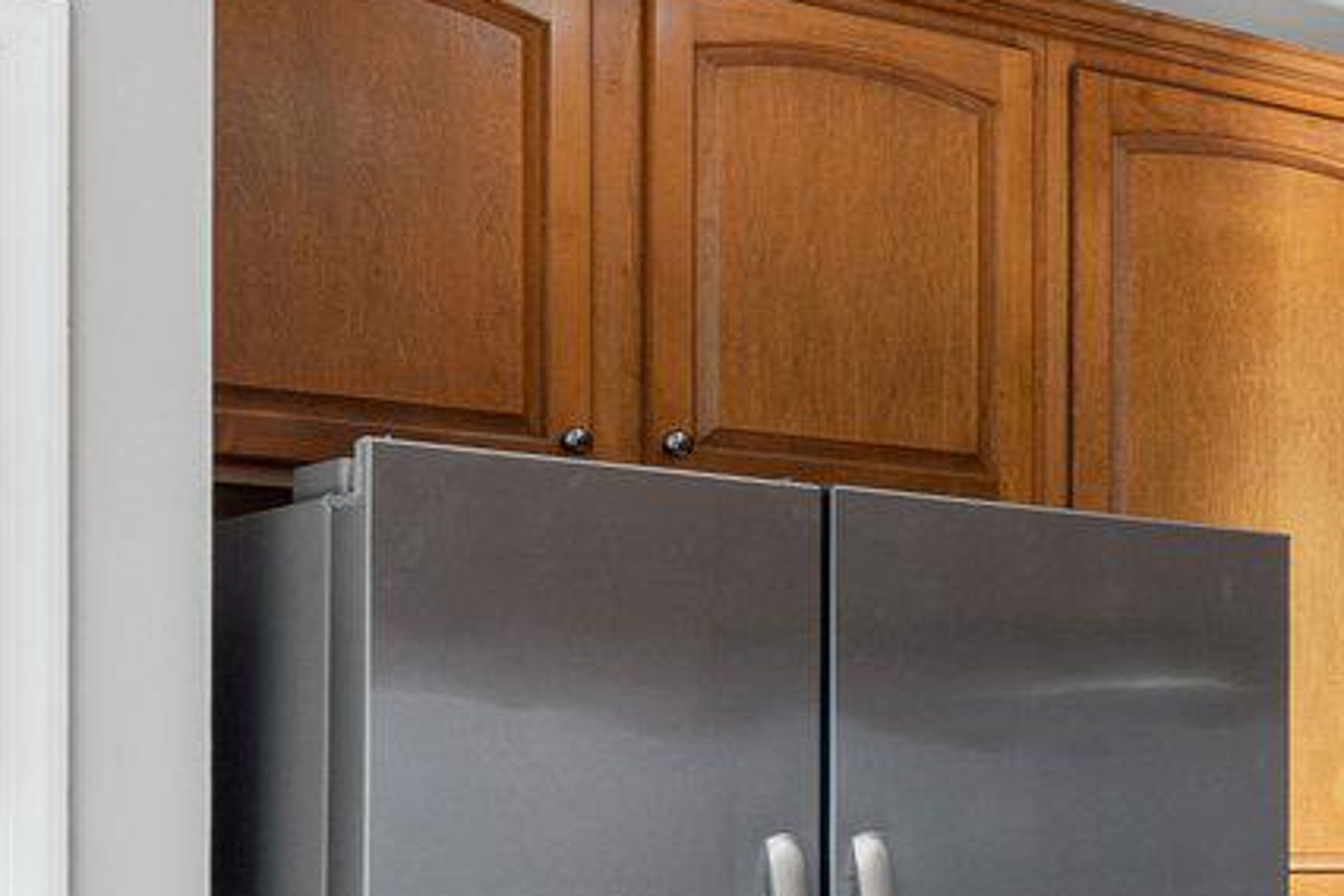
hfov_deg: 21.6
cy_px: 901
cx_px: 2060
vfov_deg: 17.3
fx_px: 2874
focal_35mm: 77
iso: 400
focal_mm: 16
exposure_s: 1/13
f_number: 8
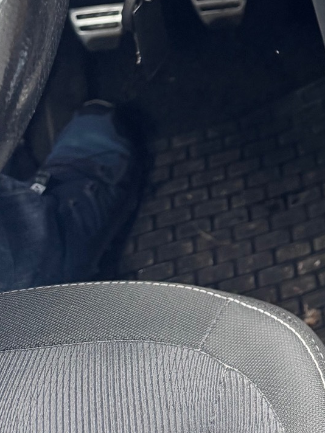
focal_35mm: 68
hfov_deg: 19.5
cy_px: -133
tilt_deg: -39.0
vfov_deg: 24.8
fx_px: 851
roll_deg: +3.7
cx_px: 452
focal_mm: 6.76
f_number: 1.78
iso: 160
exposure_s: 1/120
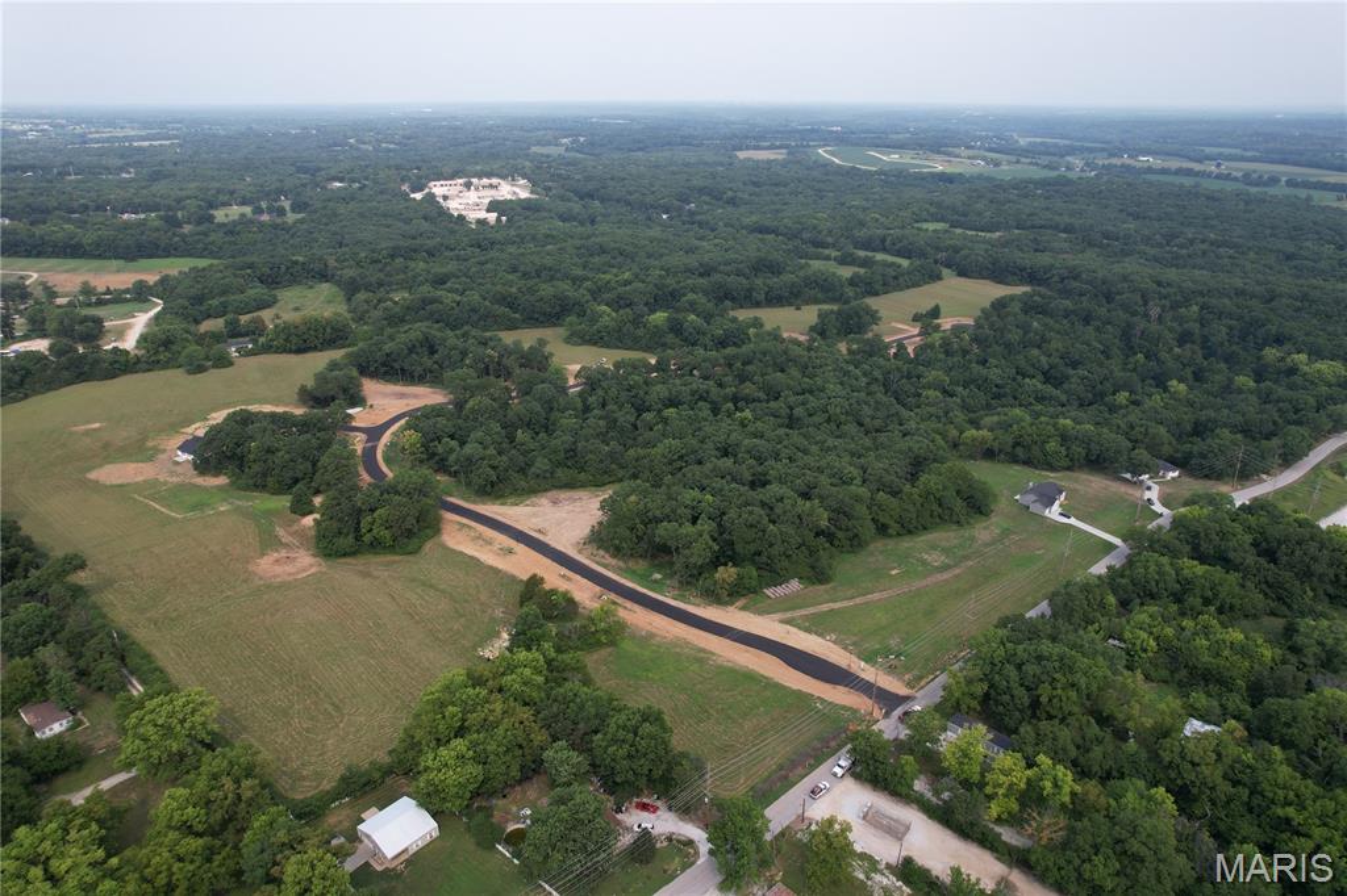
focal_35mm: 22
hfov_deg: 78.6
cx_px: 674
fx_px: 823
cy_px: 448
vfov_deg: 57.2
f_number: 2.8
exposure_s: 1/1000
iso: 100
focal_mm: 8.38
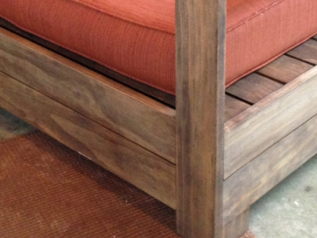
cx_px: 189
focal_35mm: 84
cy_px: -39
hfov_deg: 23.2
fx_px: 770
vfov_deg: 16.9
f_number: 2.4
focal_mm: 4.12
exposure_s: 1/20
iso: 320
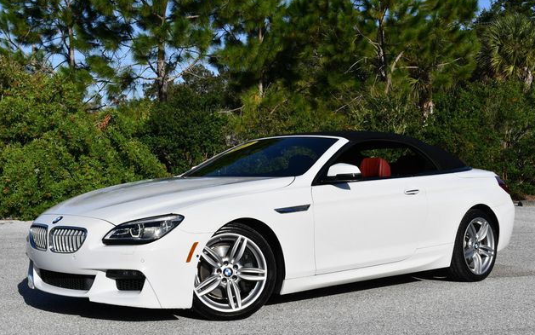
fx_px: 787
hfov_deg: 37.5
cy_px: 171
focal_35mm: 54
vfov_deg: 24.0
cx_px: 269
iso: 100
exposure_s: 1/320
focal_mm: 26
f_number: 9
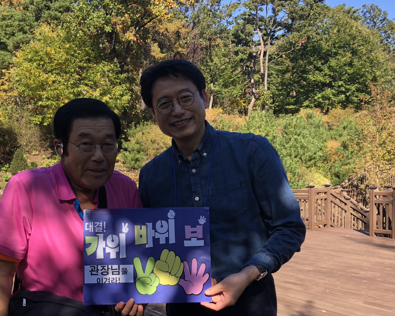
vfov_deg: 33.8
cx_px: 153
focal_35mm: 44
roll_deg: +0.8
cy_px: 213
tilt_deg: -5.5
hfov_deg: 41.8
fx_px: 514
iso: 20
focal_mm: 3.99
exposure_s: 1/345
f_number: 1.8
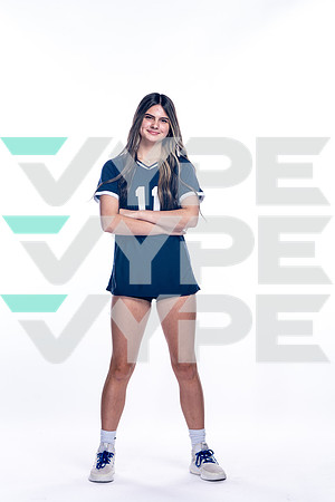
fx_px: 1507
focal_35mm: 108
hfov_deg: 12.7
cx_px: 168
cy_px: 251
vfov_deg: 18.9
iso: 400
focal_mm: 108
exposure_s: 1/250
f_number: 5.6
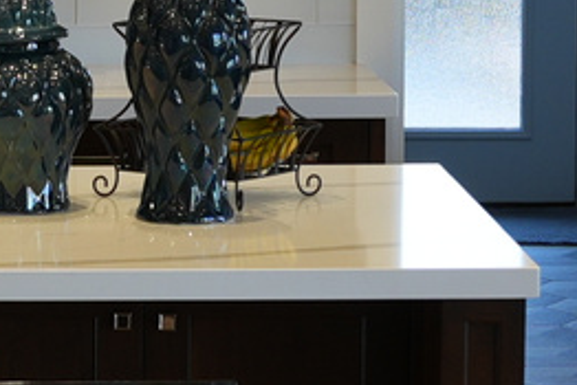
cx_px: -368
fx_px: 4506
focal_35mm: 281
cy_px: 3
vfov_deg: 4.9
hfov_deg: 7.2
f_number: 2.8
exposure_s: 1/50
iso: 100
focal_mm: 24
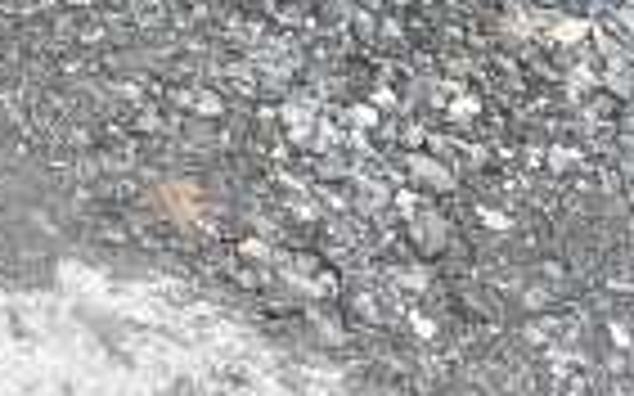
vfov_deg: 8.1
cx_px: -99
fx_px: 2629
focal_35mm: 152
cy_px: -484
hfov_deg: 13.4
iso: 6400
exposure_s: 1/640
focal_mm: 23
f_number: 13
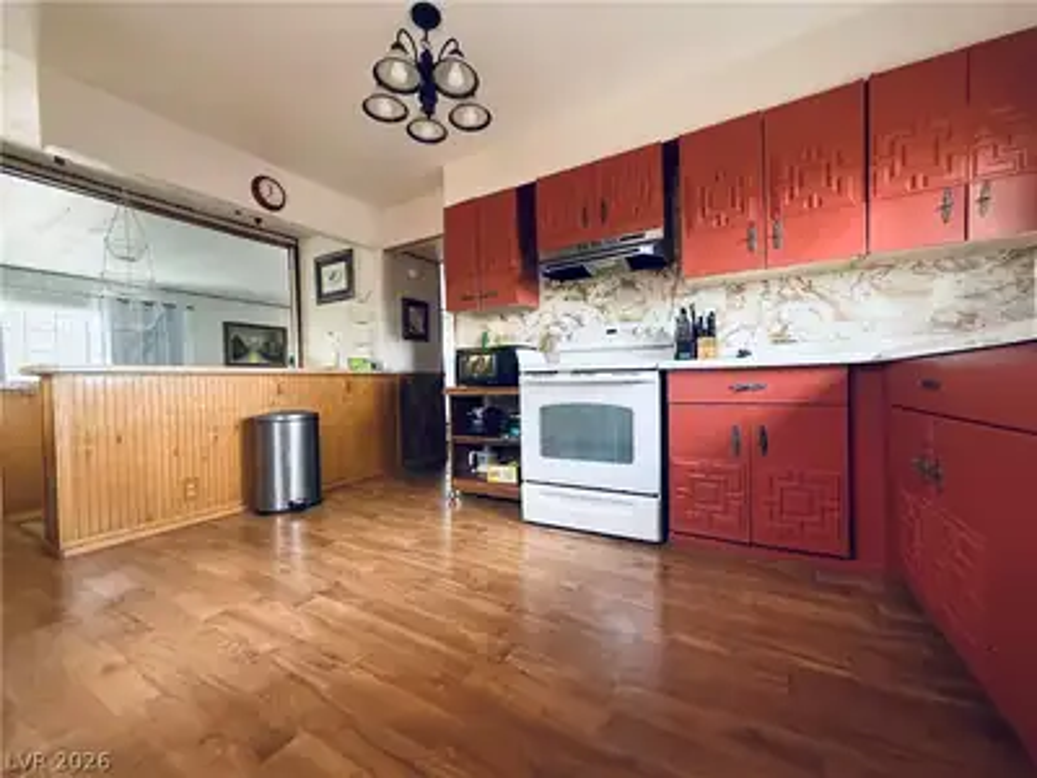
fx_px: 419
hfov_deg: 102.1
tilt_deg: -0.3
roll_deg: +1.0
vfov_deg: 85.7
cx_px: 518
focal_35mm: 14
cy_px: 389
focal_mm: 2.22
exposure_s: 1/60
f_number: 2.2
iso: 400
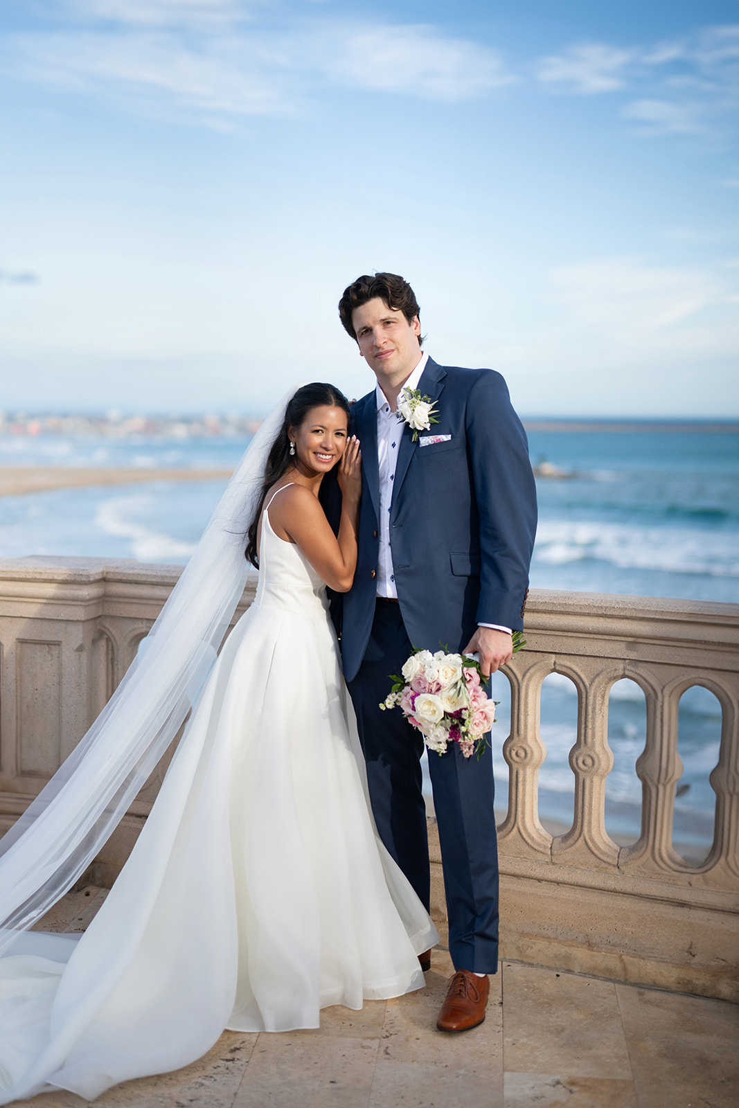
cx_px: 370
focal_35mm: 50
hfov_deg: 27.0
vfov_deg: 39.6
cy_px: 554
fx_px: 1539
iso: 360
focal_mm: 50
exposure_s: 1/8000
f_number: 1.6
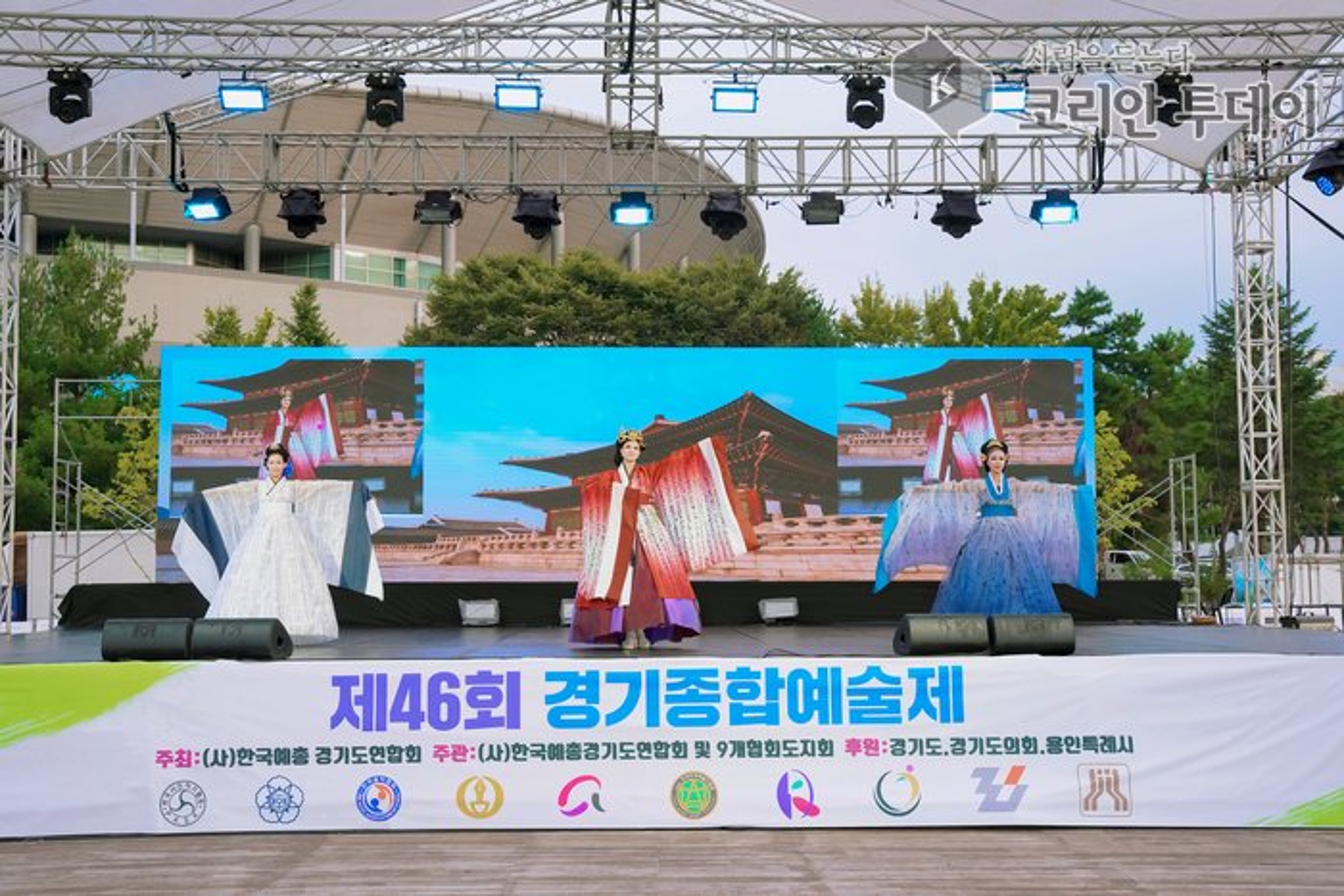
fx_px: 1628
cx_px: 672
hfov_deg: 44.9
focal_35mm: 44
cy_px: 448
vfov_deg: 30.8
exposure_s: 1/250
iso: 1000
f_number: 7.1
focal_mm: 43.6
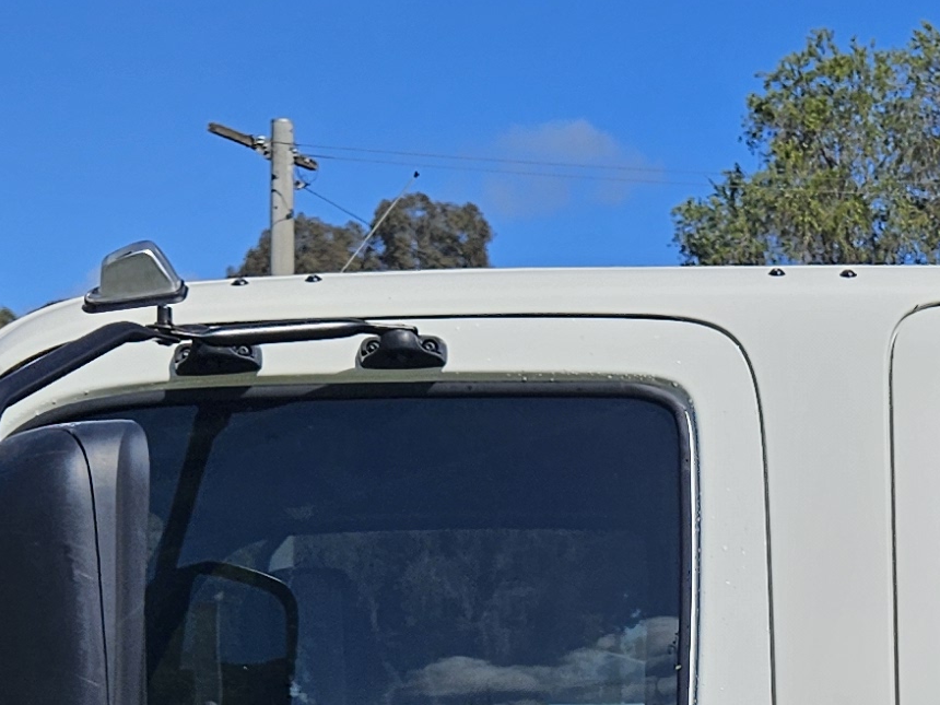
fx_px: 2906
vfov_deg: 12.9
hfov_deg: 17.9
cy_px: 1121
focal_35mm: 107
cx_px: 962
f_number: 1.8
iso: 25
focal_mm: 5.4
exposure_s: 1/4120
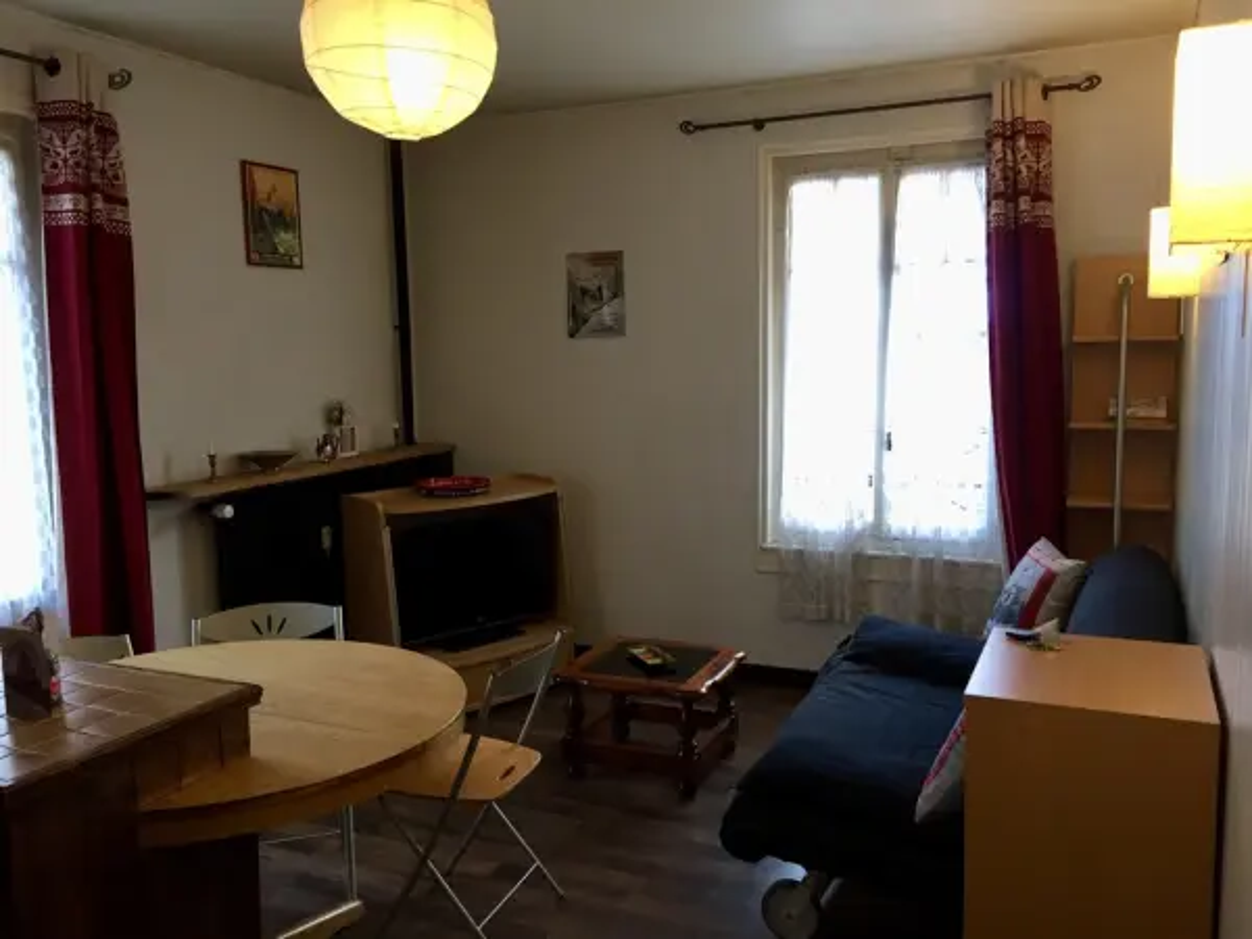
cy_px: 470
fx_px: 1049
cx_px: 626
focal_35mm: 29
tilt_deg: -6.8
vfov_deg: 48.2
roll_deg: +0.3
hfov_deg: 61.7
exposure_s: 1/33
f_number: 2.2
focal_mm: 4.15
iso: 160
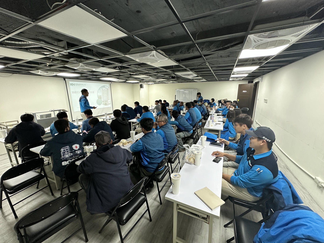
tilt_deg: -13.3
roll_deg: +0.9
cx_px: 162
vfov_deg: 85.7
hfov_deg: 102.1
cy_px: 122
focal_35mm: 14
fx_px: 131
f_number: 2.2
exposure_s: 1/60
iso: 200
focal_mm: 2.22
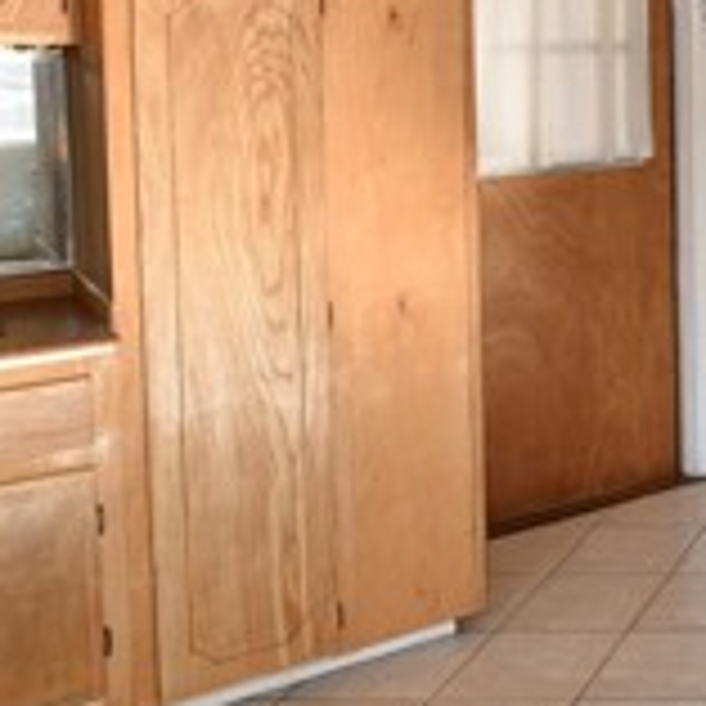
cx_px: 1075
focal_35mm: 52
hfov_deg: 24.8
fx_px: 1200
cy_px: 110
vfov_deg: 31.7
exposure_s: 1/125
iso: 320
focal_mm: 15
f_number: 5.6
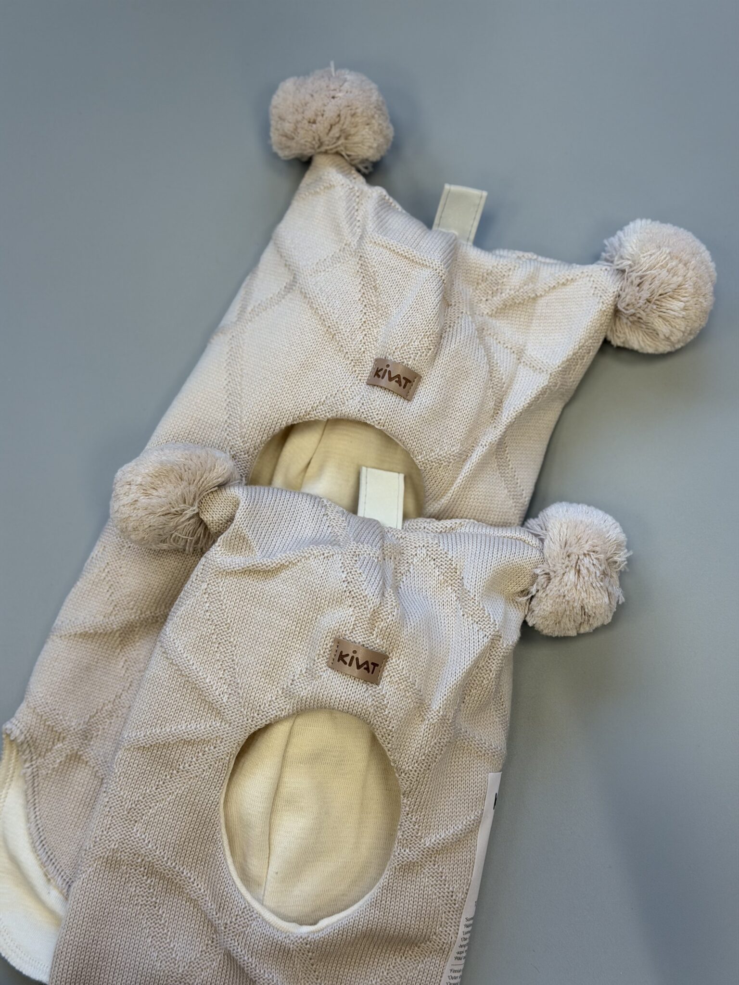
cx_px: 370
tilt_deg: -80.8
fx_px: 1366
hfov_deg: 30.3
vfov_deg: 39.7
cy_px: 492
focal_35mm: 48
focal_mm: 6.76
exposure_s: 1/121
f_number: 1.78
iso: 50
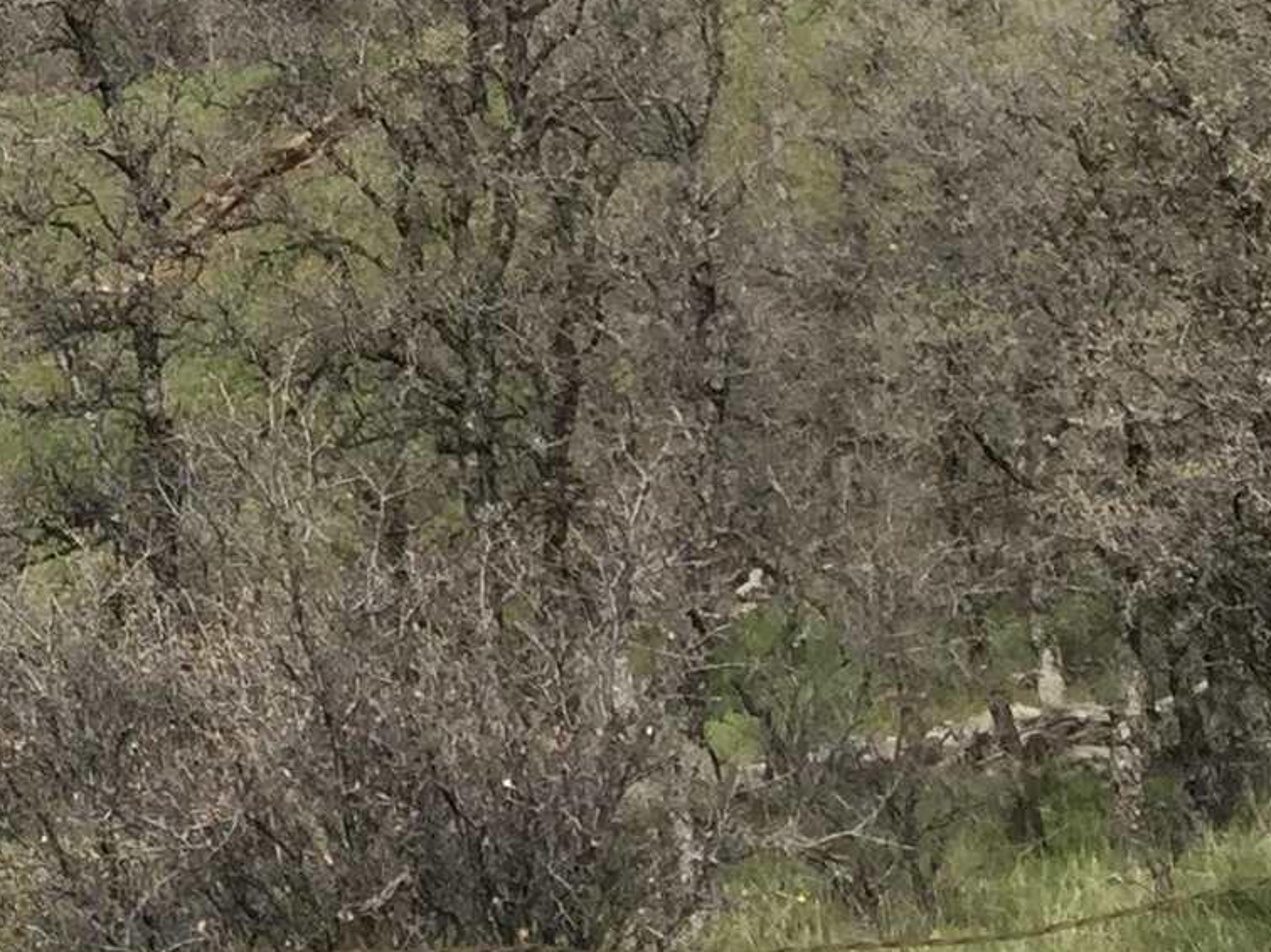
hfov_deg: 14.2
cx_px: -1195
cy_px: -160
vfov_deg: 12.3
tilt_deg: -5.0
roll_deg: +0.0
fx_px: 4332
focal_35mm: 118
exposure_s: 1/1522
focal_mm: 4.15
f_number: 2.2
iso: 32
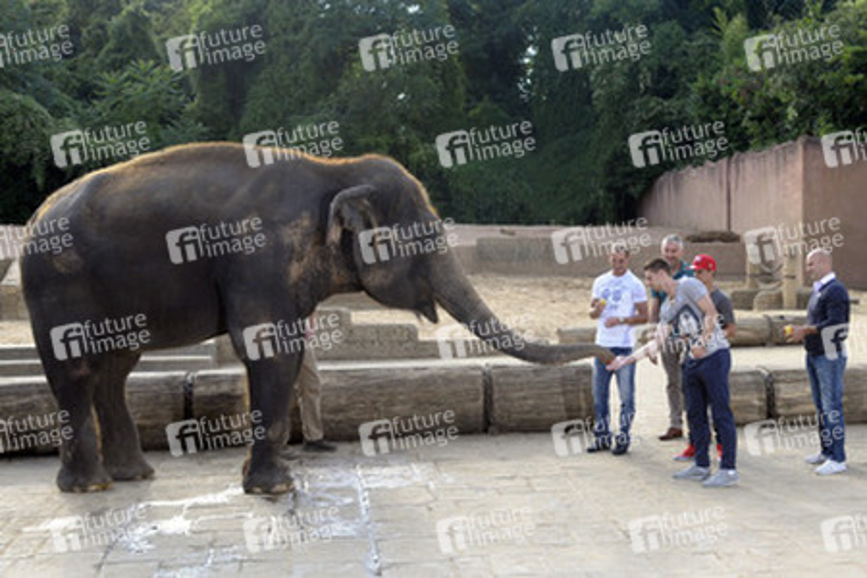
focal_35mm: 48
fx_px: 1156
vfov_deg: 28.1
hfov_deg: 41.1
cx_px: 434
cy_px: 289
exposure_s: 1/160
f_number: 9
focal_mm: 32
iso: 400
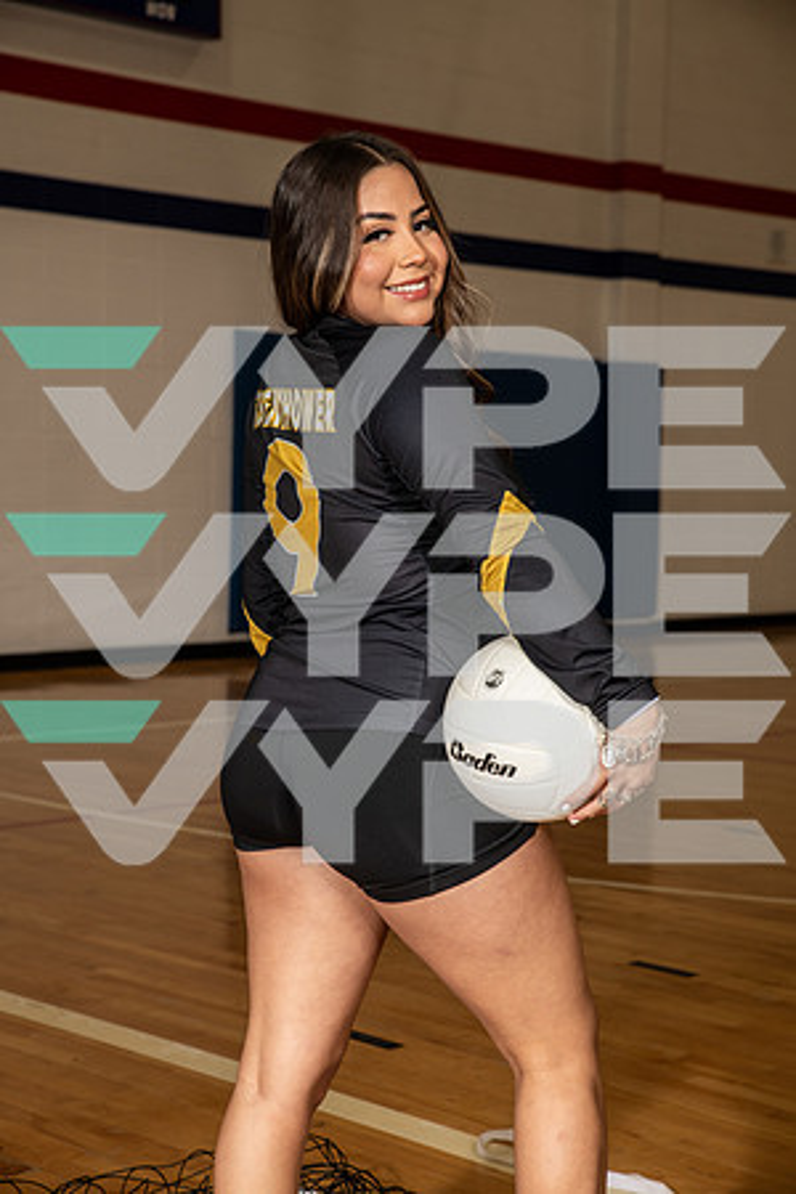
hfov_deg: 19.5
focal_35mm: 70
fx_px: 2321
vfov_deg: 28.8
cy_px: 597
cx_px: 398
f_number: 7.1
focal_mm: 70
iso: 320
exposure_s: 1/250
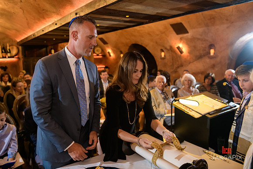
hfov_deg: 63.6
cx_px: 126
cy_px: 84
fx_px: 204
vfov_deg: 45.0
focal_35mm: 29
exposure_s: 1/100
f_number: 3.2
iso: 1600
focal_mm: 29
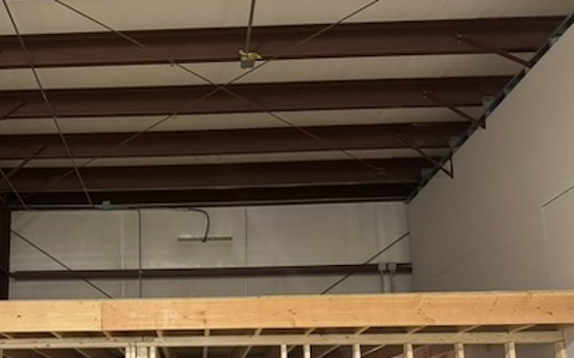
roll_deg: +0.1
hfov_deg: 48.1
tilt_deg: +8.7
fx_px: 625
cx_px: 173
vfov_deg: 30.5
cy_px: 324
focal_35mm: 40
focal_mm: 6.76
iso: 800
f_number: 1.78
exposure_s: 1/60
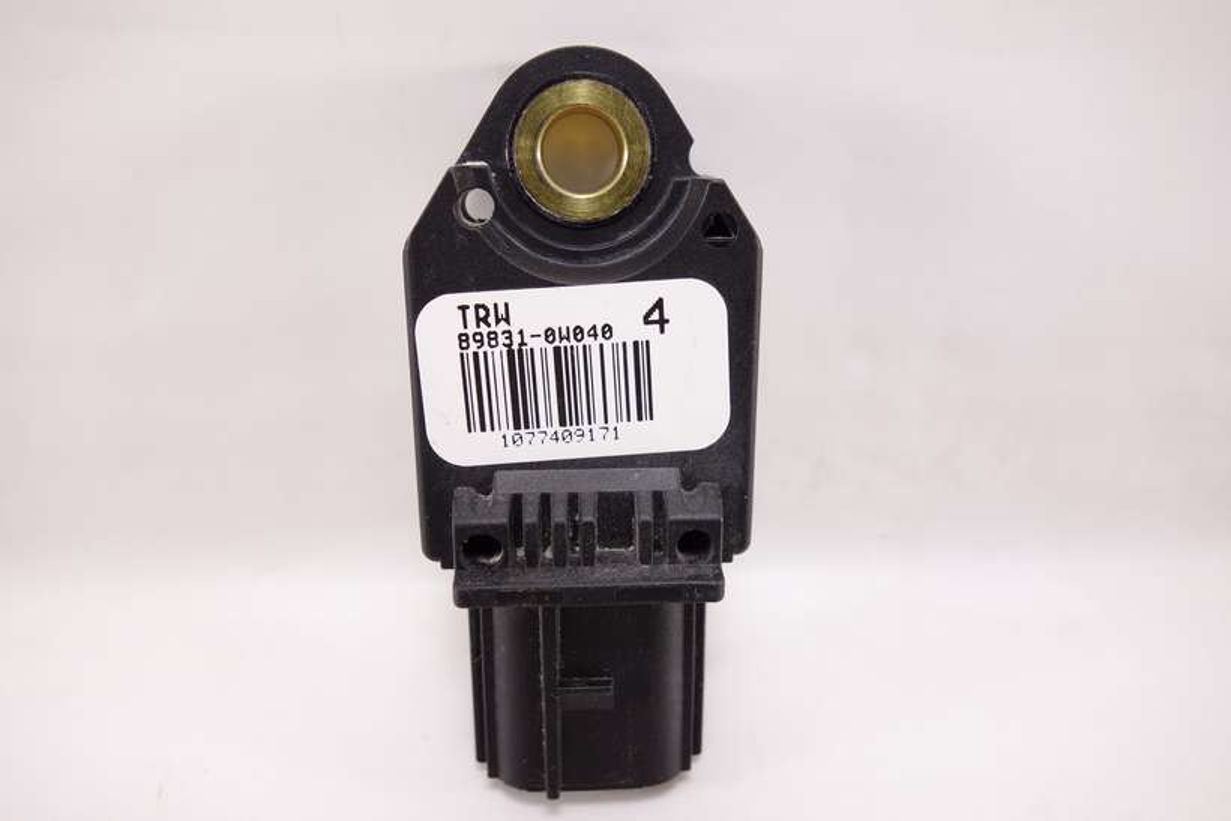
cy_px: 410
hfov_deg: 65.5
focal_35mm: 28
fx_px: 958
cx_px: 616
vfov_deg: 46.4
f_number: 4.5
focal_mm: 10.4
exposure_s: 1/20
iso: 125
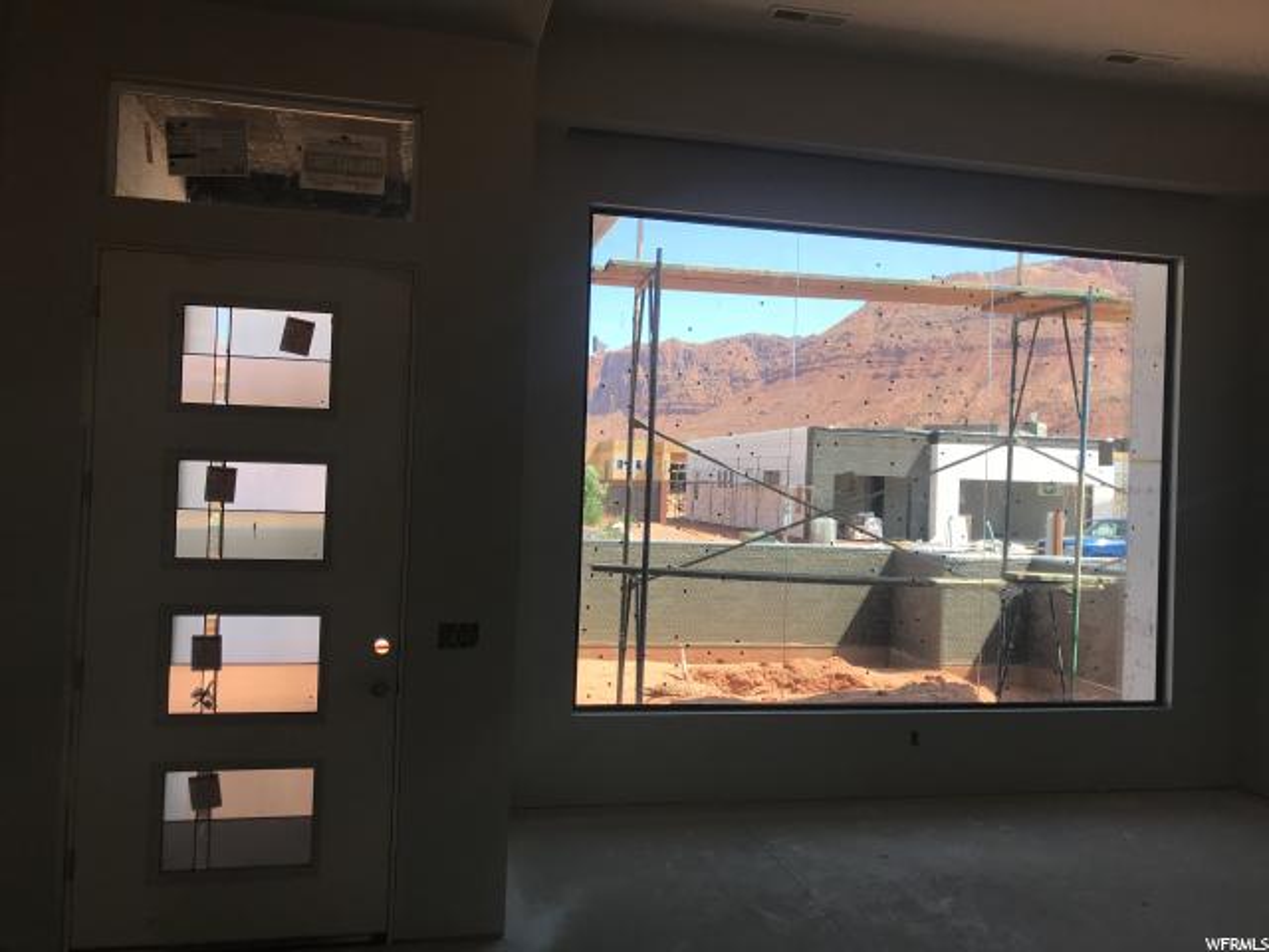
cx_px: 634
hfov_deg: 63.4
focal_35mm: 28
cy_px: 476
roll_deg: -2.1
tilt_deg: +1.0
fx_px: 1026
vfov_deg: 49.7
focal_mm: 3.99
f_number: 1.8
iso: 20
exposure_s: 1/656
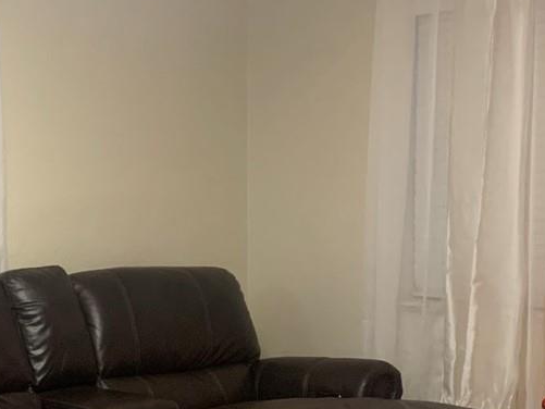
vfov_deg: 17.6
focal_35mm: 83
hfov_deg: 22.3
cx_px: -50
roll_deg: +1.1
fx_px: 1307
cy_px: 339
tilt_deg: -5.7
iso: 400
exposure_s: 1/40
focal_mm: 4.25
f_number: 1.8
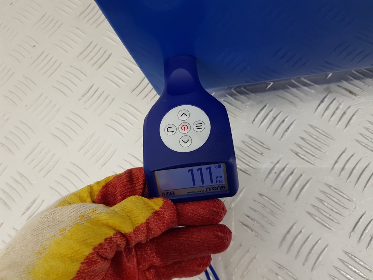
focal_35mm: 26
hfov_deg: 67.3
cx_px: 186
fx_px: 280
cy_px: 140
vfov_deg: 53.1
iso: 64
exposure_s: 1/100
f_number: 1.7
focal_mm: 4.2
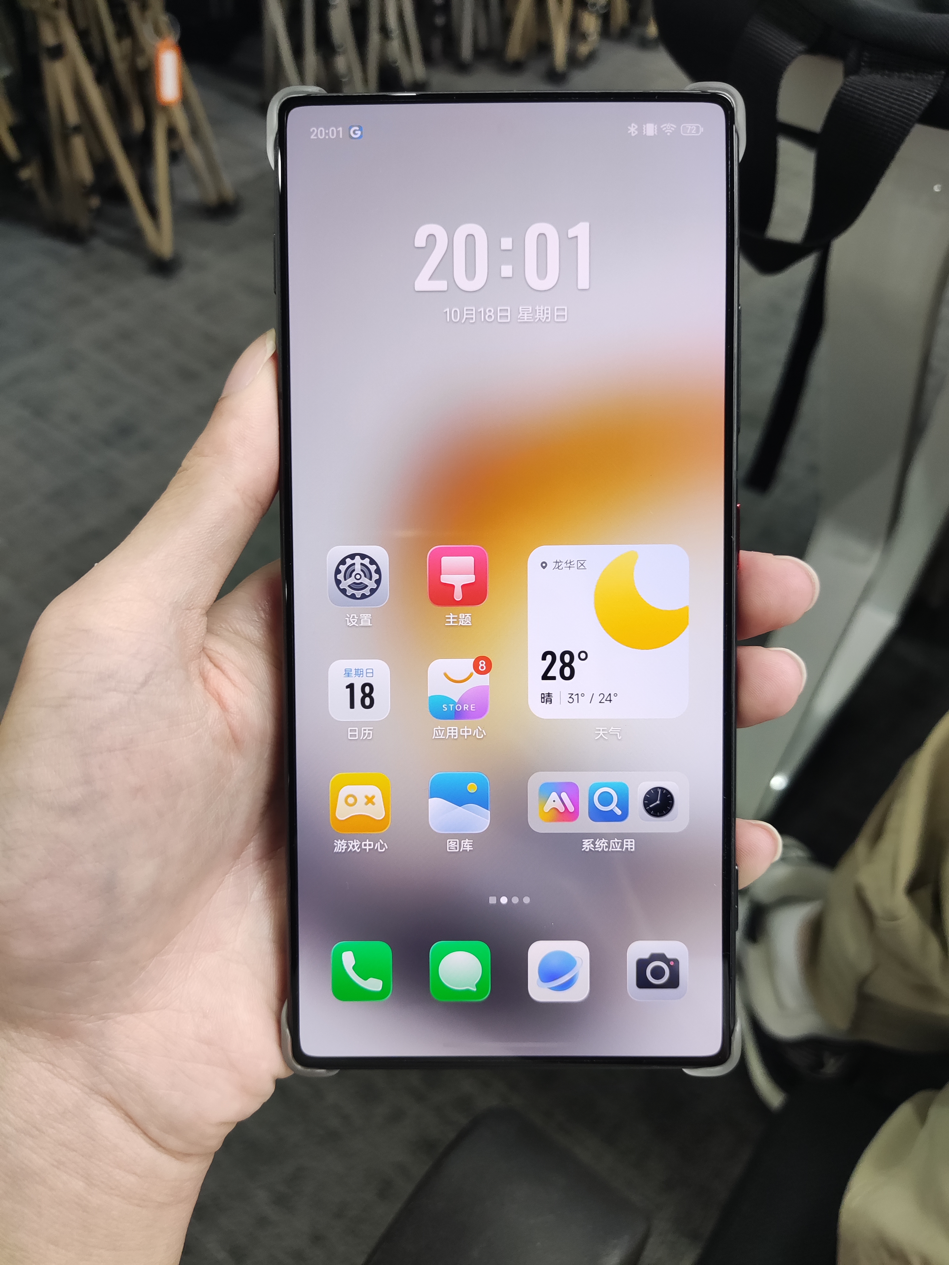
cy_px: 632
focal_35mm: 25
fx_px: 914
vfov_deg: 69.4
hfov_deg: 54.9
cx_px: 474
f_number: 1.79
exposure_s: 1/50
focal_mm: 4.71
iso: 323
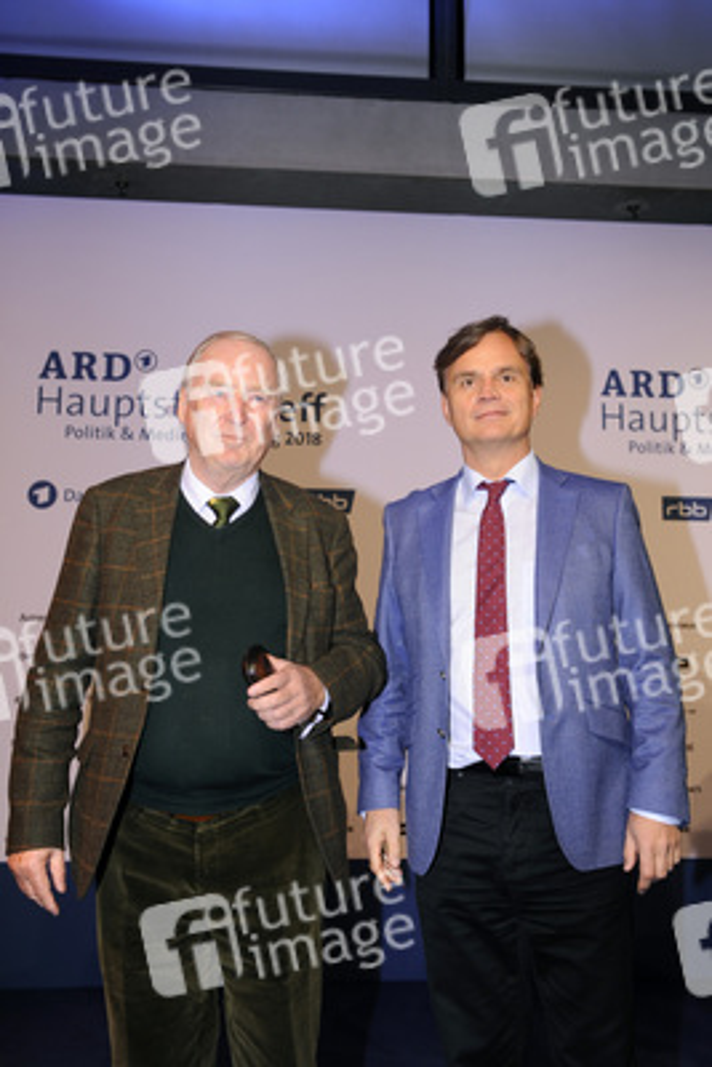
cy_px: 534
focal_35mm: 38
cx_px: 356
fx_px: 1126
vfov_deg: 50.7
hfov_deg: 35.1
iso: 800
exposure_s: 1/250
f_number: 4
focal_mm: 38
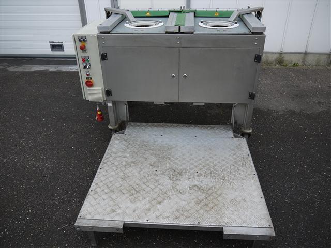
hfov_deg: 60.0
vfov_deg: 46.8
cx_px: 166
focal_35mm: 30
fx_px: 287
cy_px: 124
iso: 100
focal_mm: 15
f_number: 4
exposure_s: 1/125
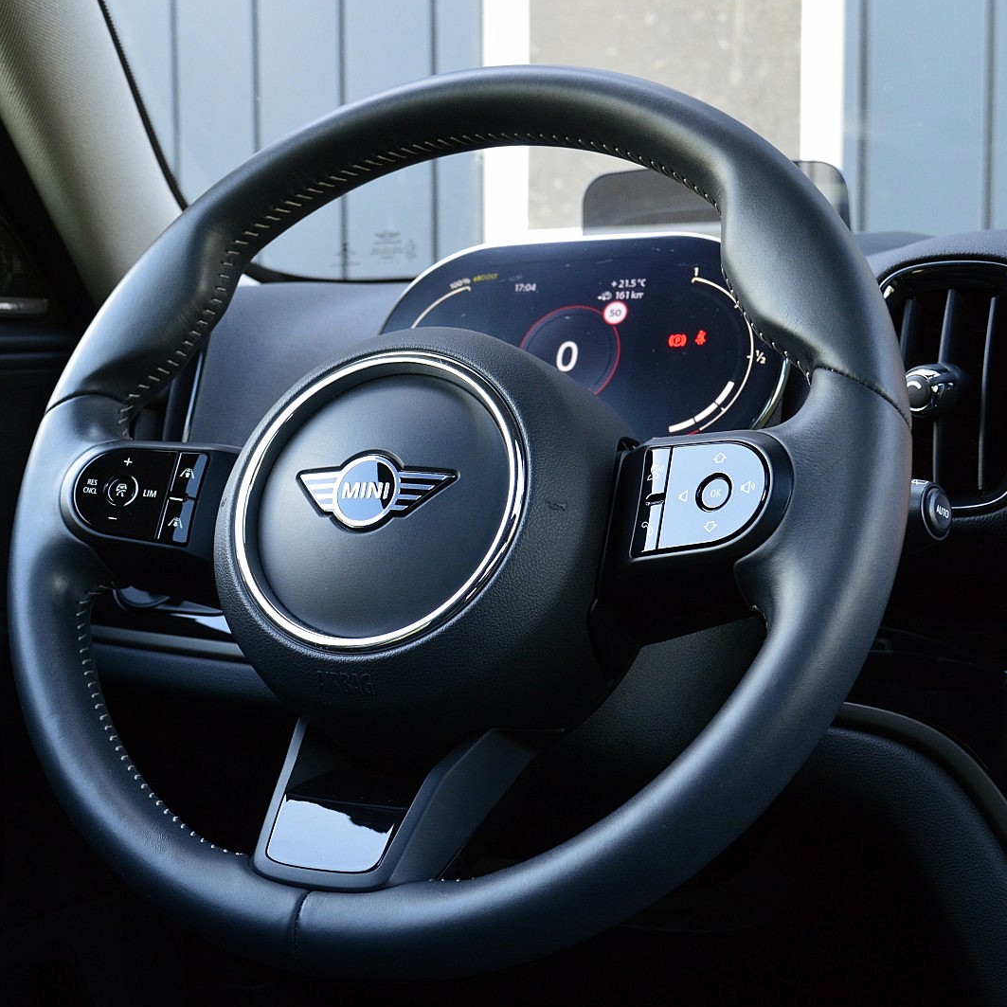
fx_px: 1601
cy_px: 509
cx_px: 405
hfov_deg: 34.8
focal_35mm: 49
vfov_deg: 34.9
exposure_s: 1/60
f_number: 7.1
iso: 800
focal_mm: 25
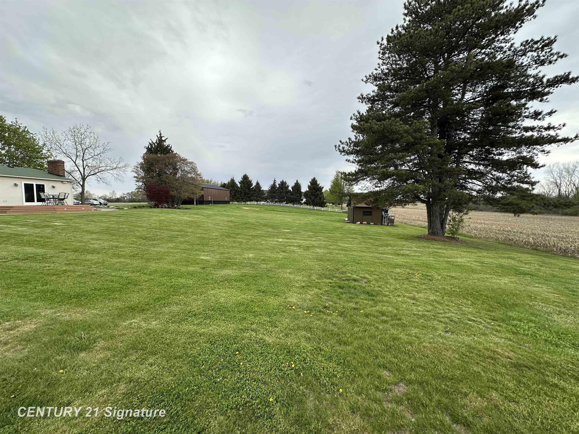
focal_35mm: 14
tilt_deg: -3.1
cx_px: 290
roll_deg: +0.2
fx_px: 234
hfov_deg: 102.1
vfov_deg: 85.7
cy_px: 217
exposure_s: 1/643
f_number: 2.2
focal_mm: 2.22
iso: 40
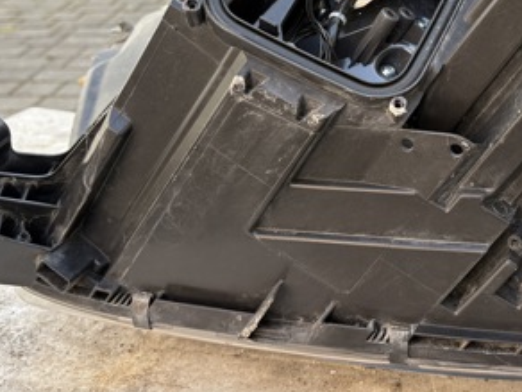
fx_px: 860
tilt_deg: -15.7
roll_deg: -1.0
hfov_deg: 32.8
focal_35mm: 57
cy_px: 43
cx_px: 422
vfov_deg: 24.9
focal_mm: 5.96
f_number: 1.6
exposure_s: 1/399
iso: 64
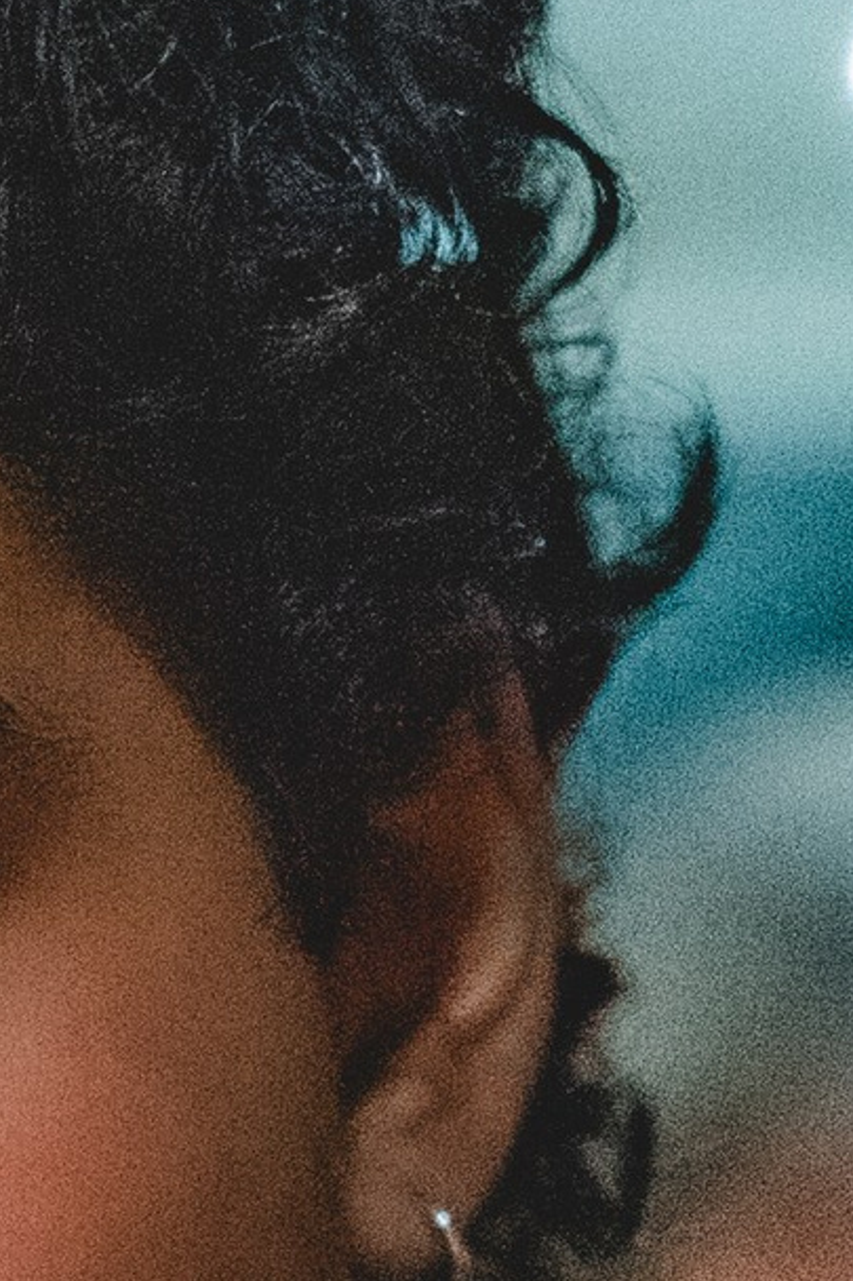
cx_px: -1272
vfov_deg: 4.6
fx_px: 15717
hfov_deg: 3.1
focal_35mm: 442
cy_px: 2790
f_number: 4
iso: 25600
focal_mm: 70
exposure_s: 1/250
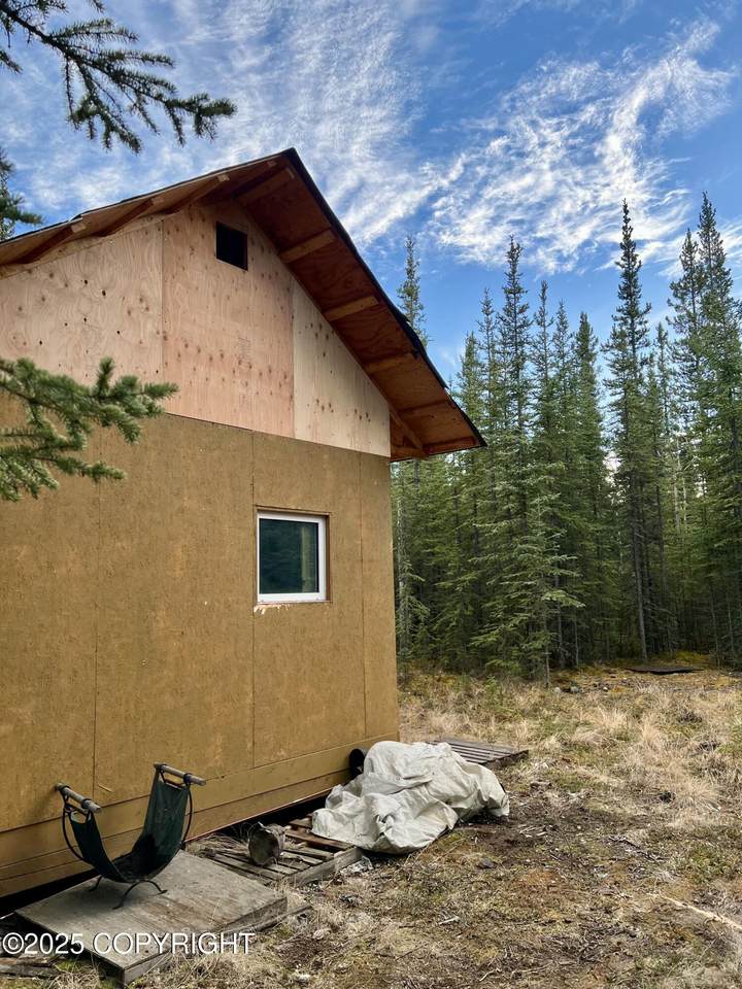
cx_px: 371
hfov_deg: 53.1
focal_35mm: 26
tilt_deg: +8.5
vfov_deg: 67.3
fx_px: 743
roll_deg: +1.6
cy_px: 494
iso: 40
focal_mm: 5.7
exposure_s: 1/232
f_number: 1.5
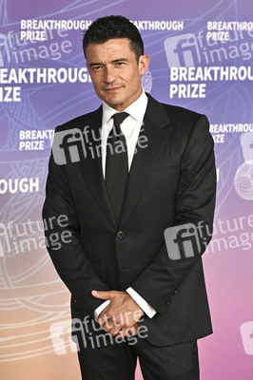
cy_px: 190
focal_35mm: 78
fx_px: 824
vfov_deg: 26.0
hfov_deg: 17.5
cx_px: 126
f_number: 4
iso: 2000
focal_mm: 78
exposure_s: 1/320
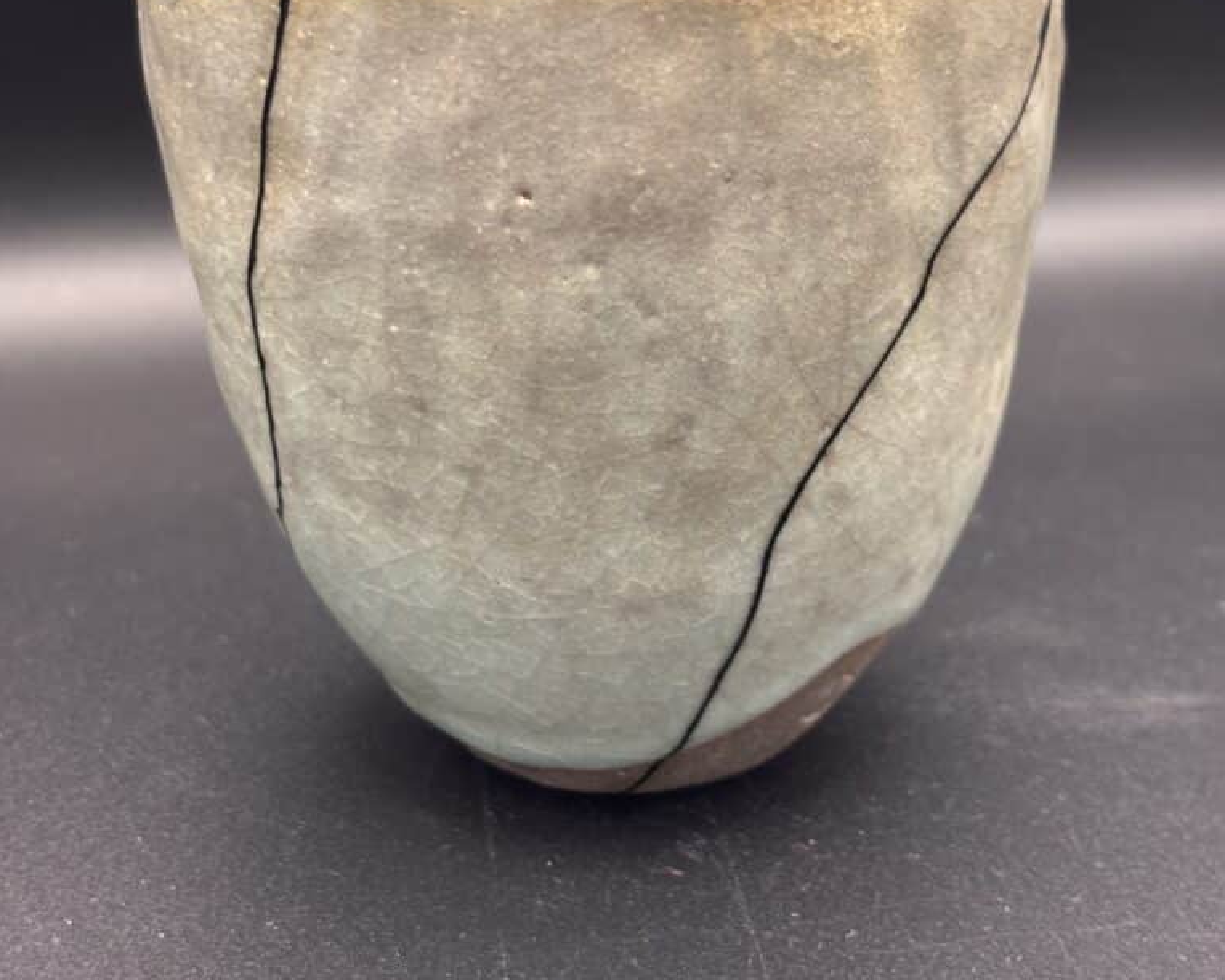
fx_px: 2465
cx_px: 612
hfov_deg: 27.9
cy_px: 261
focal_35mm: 68
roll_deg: +1.0
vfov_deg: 22.3
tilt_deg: -15.1
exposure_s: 1/50
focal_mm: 5.96
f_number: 1.6
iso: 125
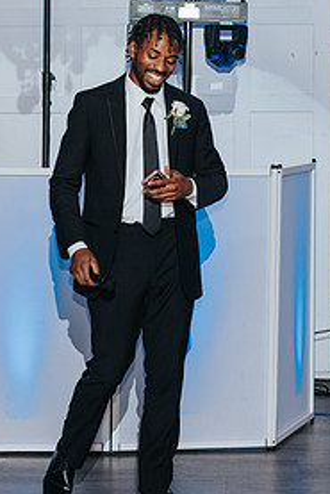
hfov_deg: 11.1
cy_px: 185
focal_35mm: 124
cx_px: 104
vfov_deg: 16.5
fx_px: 1703
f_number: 3.5
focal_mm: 50
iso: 800
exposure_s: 1/125
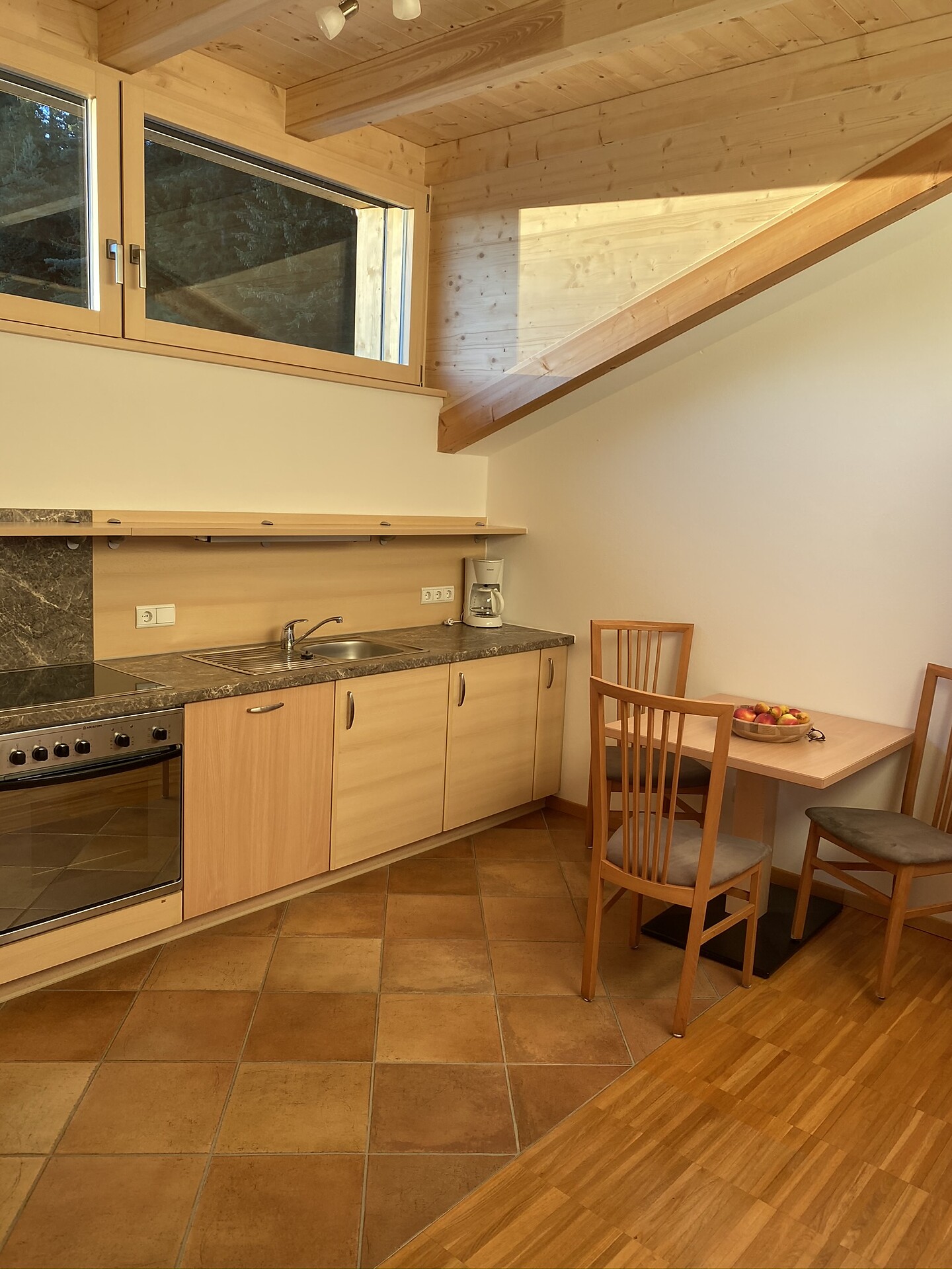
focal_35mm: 26
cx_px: 476
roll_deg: -2.8
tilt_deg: -8.6
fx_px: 953
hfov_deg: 53.1
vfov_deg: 67.3
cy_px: 634
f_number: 1.8
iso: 50
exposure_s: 1/121
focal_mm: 4.25
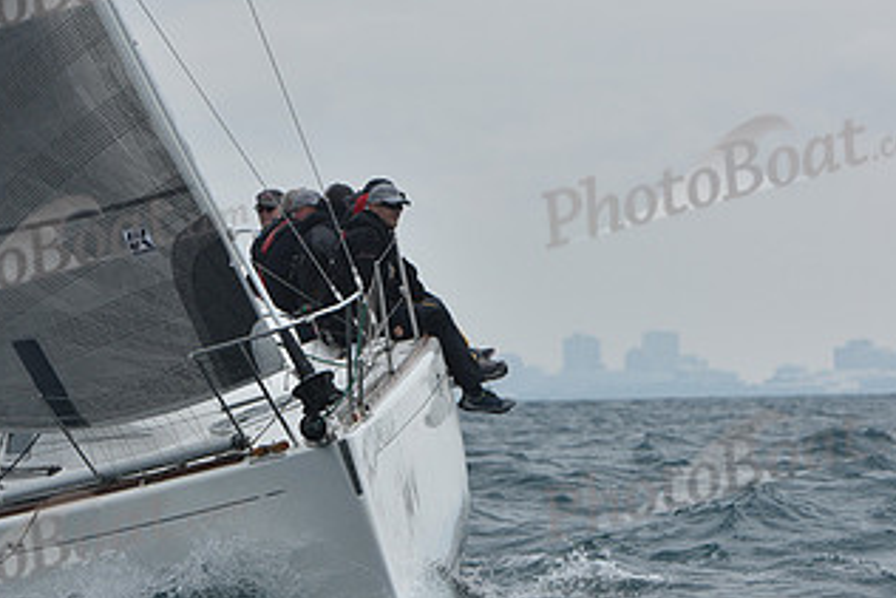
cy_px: 361
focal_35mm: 294
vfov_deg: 4.7
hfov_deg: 7.0
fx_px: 7320
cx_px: 397
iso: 250
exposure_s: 1/800
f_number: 8
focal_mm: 160
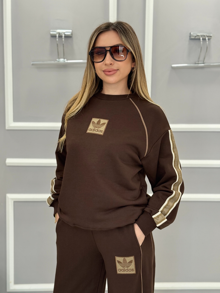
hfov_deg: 30.3
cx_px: 110
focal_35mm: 48
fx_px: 407
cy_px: 146
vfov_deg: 39.7
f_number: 1.78
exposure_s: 1/145
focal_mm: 6.76
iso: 160
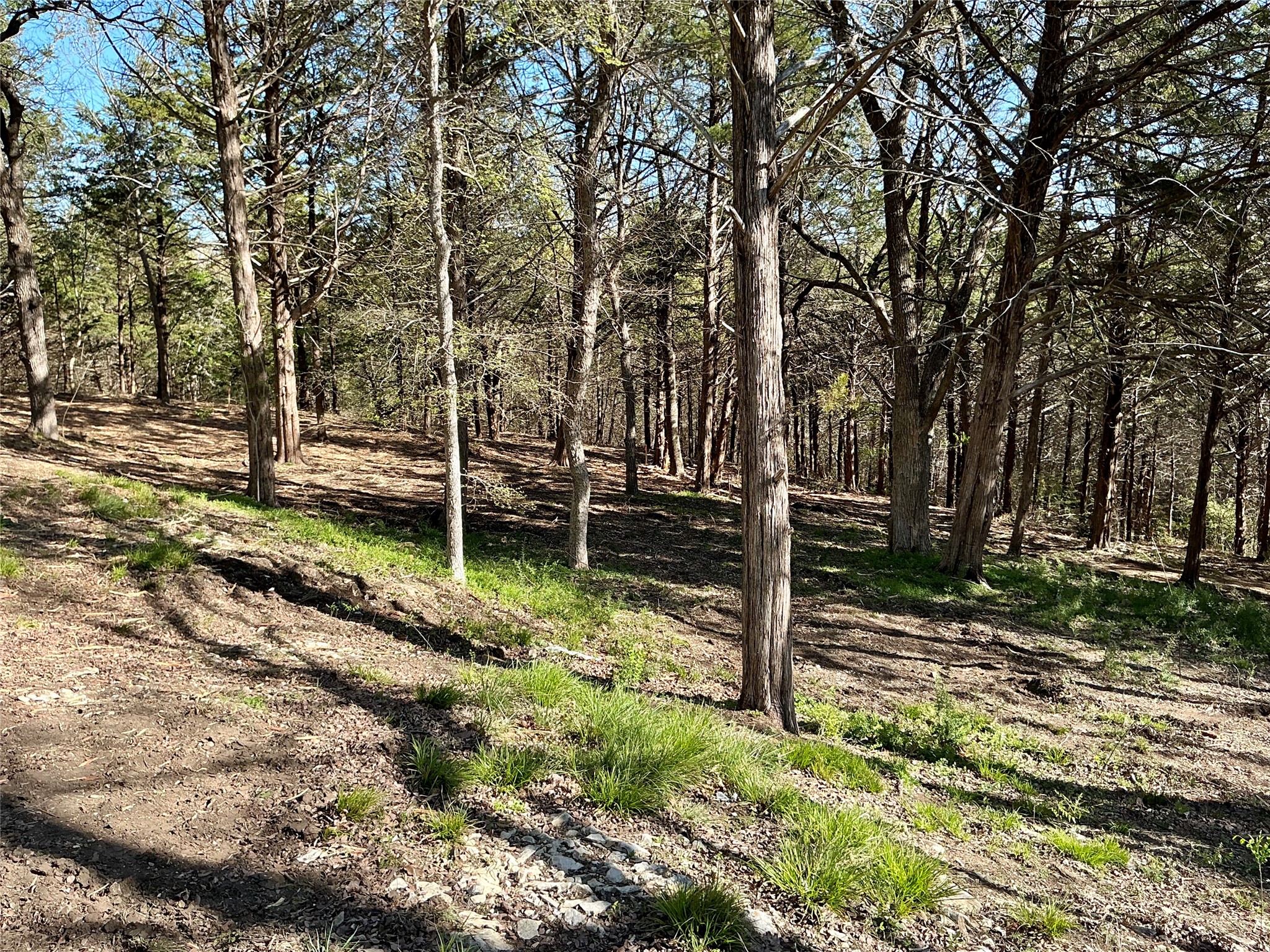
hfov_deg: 63.4
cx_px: 635
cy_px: 476
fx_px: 1027
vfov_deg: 49.7
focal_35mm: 28
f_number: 1.8
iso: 25
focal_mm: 3
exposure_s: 1/375
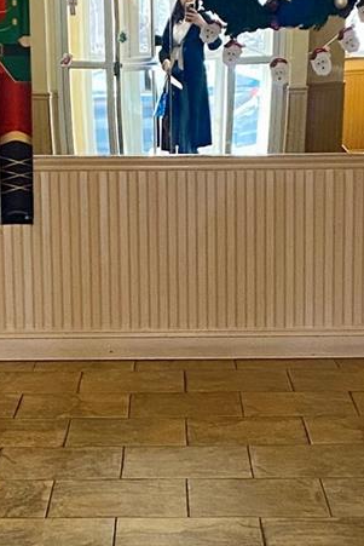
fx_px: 1394
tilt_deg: -10.1
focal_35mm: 92
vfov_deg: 22.1
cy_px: 333
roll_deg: -0.2
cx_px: 140
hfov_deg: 14.9
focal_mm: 4.25
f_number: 1.8
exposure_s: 1/60
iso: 320
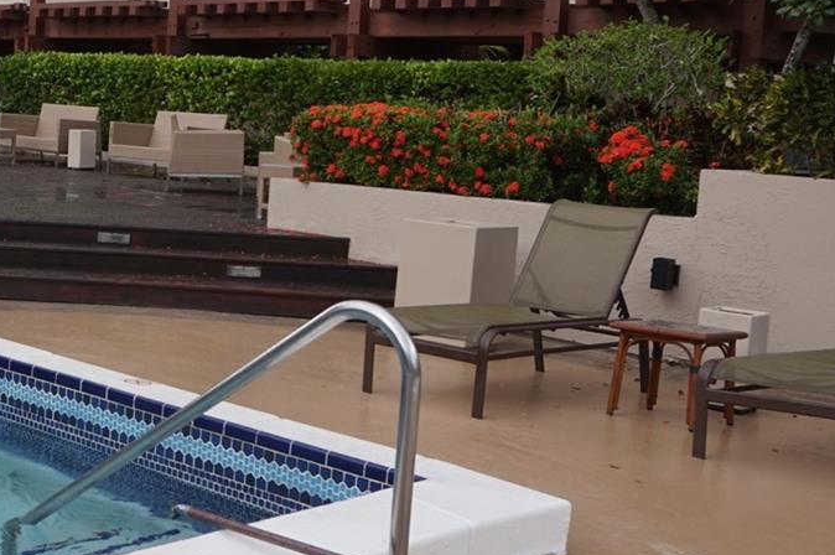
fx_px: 1321
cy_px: 247
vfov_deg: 23.7
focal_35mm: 57
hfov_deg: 32.7
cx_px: 33
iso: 100
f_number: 5.6
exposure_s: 1/200
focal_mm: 16
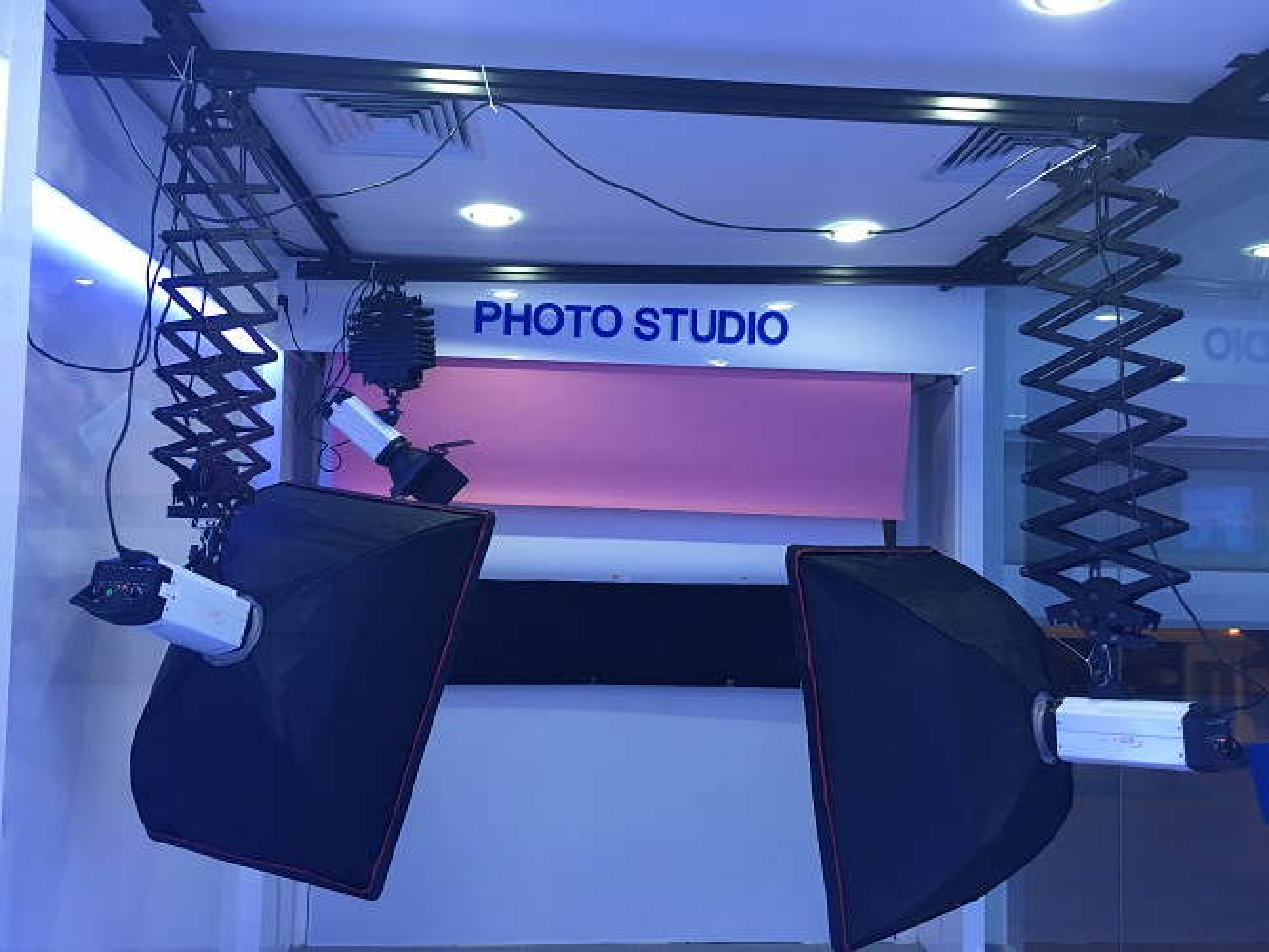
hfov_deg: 61.6
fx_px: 1064
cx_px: 634
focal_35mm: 29
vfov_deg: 48.3
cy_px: 476
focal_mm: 4.15
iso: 40
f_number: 2.2
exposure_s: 1/17
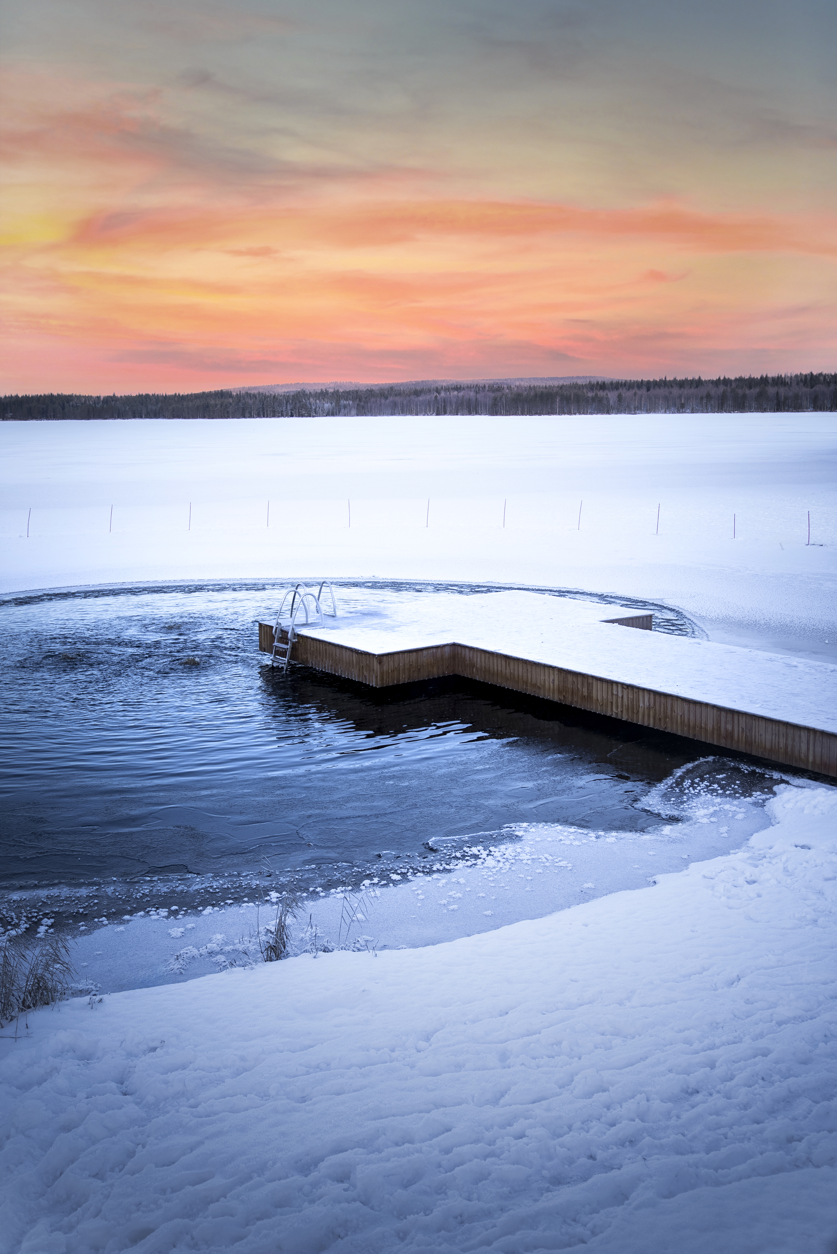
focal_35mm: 34
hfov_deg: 38.9
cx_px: 418
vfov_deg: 55.8
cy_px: 627
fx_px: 1184
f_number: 2.8
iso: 320
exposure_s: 1/160
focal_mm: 34
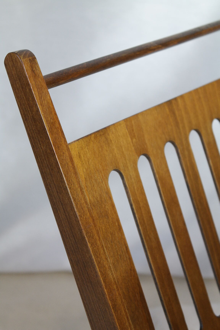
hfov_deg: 17.7
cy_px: 165
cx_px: 110
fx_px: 706
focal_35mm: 77
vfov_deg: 26.3
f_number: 5.6
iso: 800
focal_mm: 50
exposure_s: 1/30
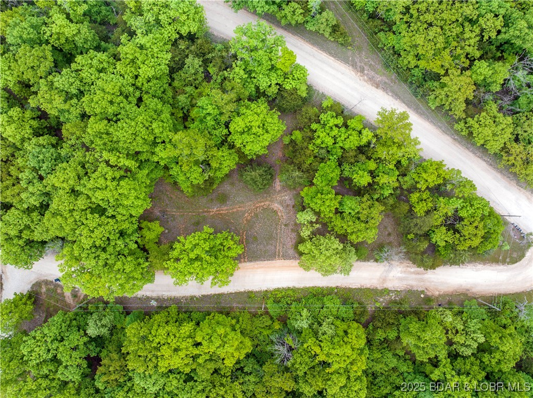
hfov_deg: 71.6
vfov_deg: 56.7
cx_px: 266
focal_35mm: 24
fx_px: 369
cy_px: 199
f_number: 2.8
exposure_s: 1/240
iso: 100
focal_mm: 12.29
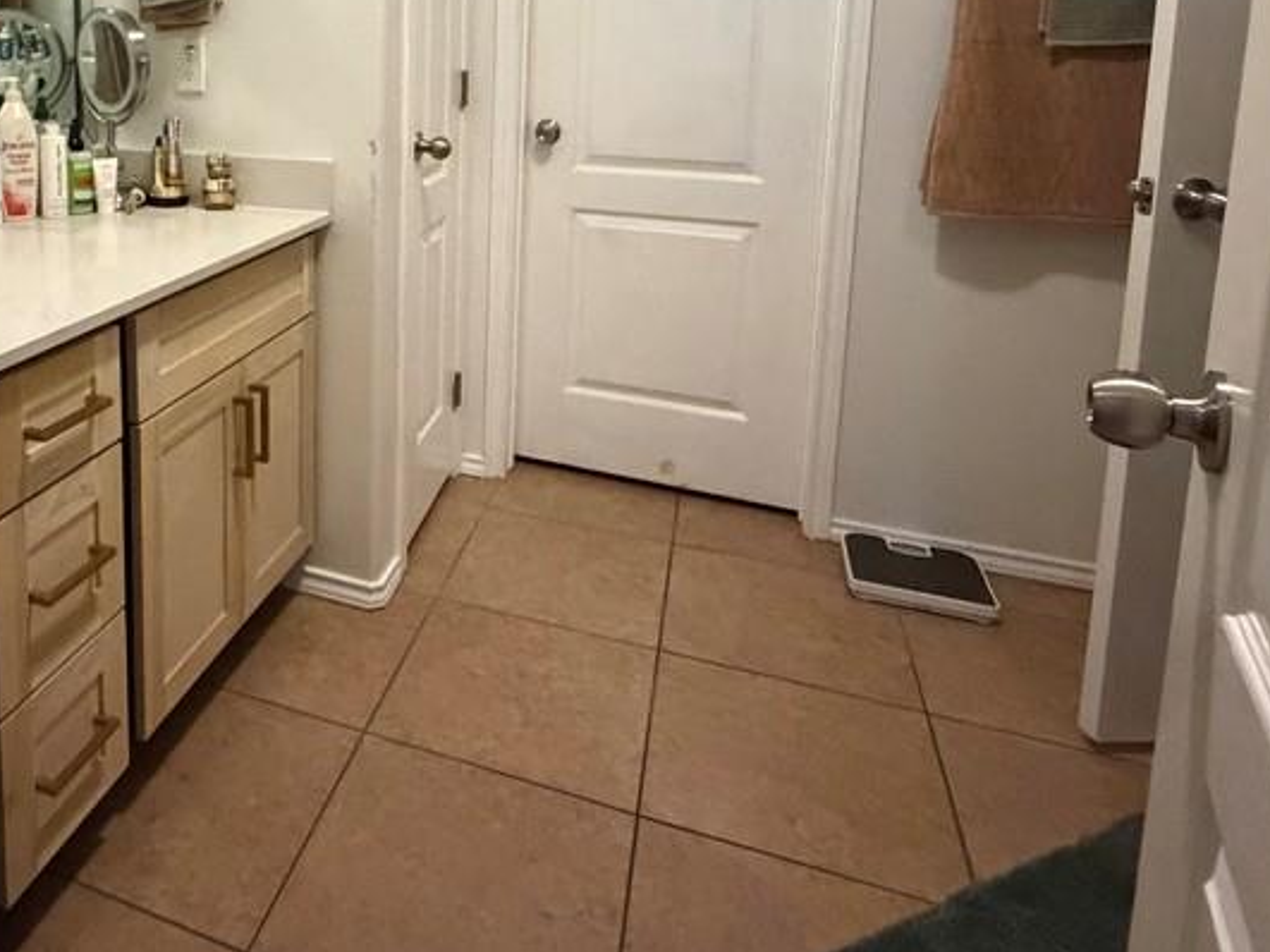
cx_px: 309
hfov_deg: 61.5
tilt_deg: -6.7
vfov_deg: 47.8
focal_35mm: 27
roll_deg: +0.1
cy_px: 158
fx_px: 990
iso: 1250
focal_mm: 2.22
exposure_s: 1/60
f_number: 2.2
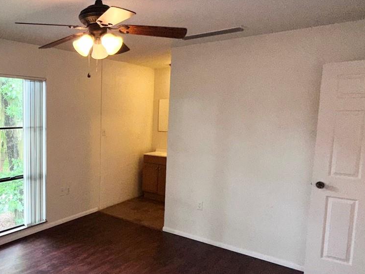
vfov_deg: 46.7
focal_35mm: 30
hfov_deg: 55.3
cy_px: 150
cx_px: 67
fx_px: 316
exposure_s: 1/122
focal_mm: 2.22
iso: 50
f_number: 2.2
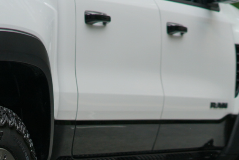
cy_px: 28
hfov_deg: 8.5
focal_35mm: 242
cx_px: 40
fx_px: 1607
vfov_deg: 5.7
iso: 400
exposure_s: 1/8000
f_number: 1.4
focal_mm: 85
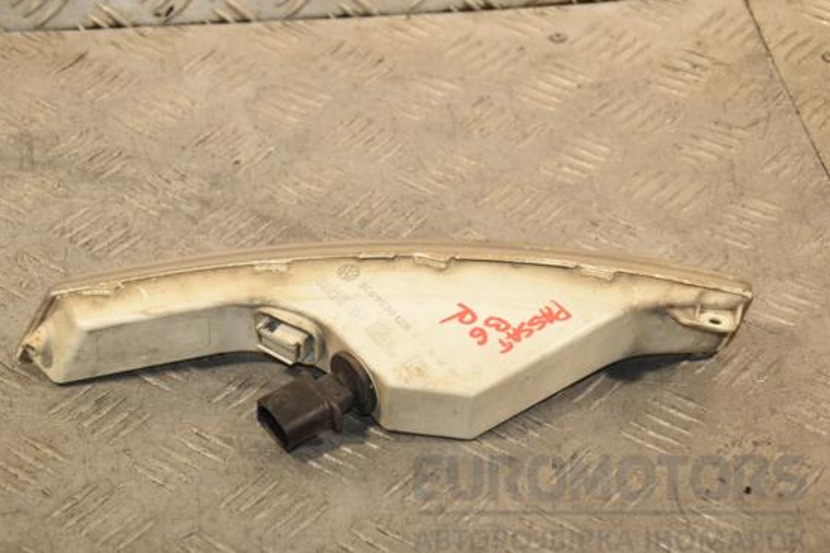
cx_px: 385
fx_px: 2328
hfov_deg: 20.2
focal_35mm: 101
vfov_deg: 13.6
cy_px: 278
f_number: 6.3
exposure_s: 1/200
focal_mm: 62
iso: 800
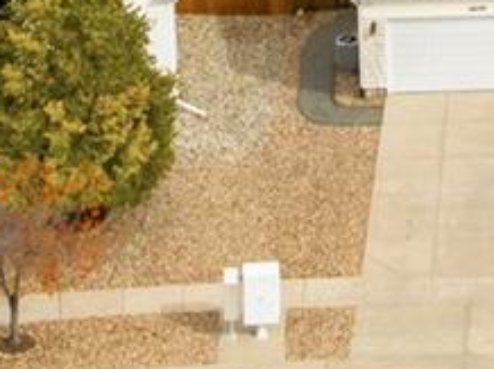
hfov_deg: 12.1
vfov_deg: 7.7
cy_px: -840
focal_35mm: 159
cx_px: 625
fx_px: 2267
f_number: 10
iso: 100
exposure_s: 1/60
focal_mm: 12.29
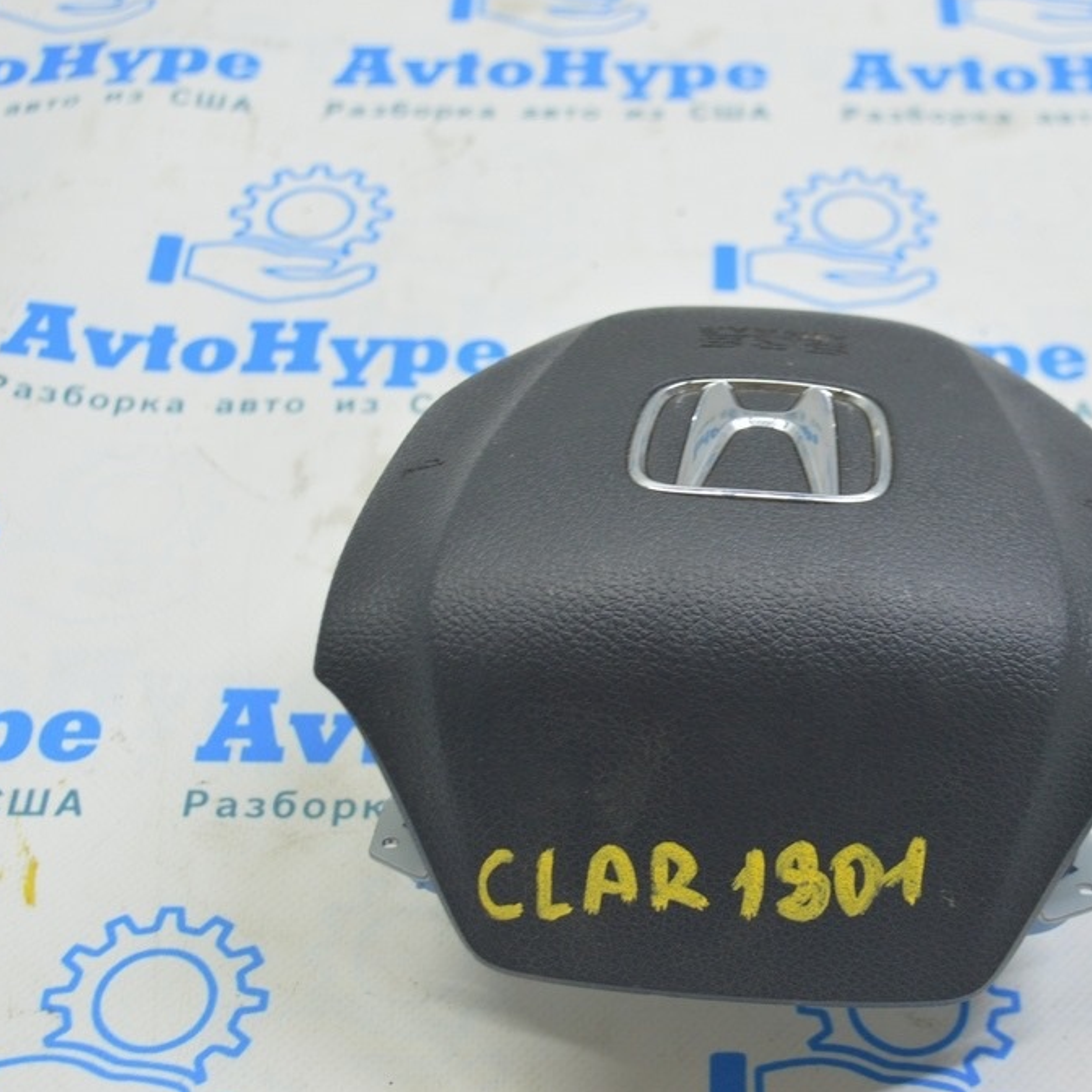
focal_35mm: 66
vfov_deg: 26.1
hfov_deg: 25.9
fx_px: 2356
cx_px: 734
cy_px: 547
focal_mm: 34
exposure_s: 1/20
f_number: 5.6
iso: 400
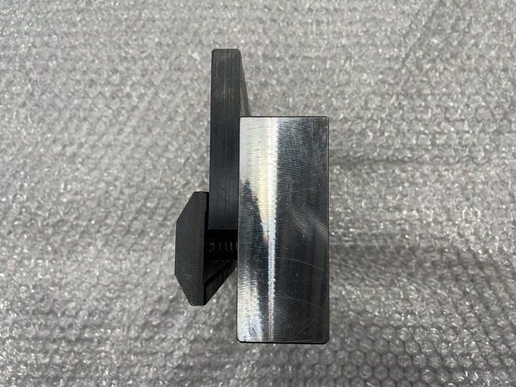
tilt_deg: -85.2
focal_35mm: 26
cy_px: 194
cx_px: 258
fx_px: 388
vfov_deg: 53.1
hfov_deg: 67.3
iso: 100
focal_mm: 5.1
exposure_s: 1/100
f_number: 1.6
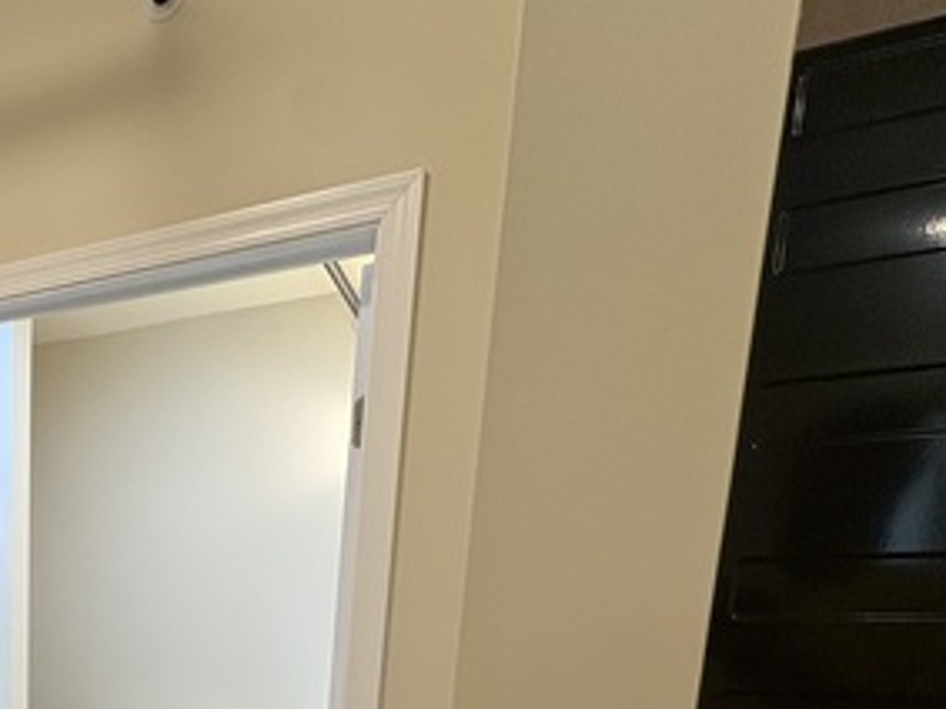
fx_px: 901
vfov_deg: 37.1
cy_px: 752
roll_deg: +2.0
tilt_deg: -8.2
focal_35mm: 33
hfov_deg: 45.0
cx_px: -42
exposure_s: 1/60
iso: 125
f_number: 2.2
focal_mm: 2.22
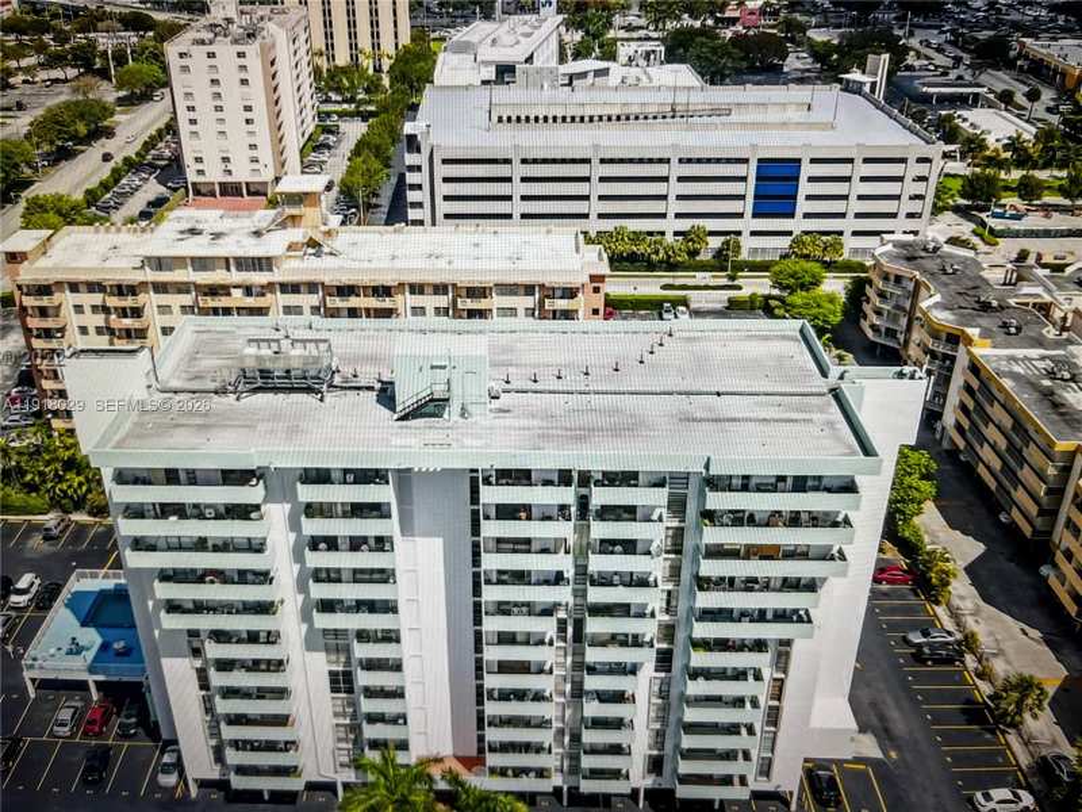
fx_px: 813
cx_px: 541
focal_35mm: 26
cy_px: 406
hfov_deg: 67.3
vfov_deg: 53.1
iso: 80
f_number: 1.6
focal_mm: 5.1
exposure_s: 1/120
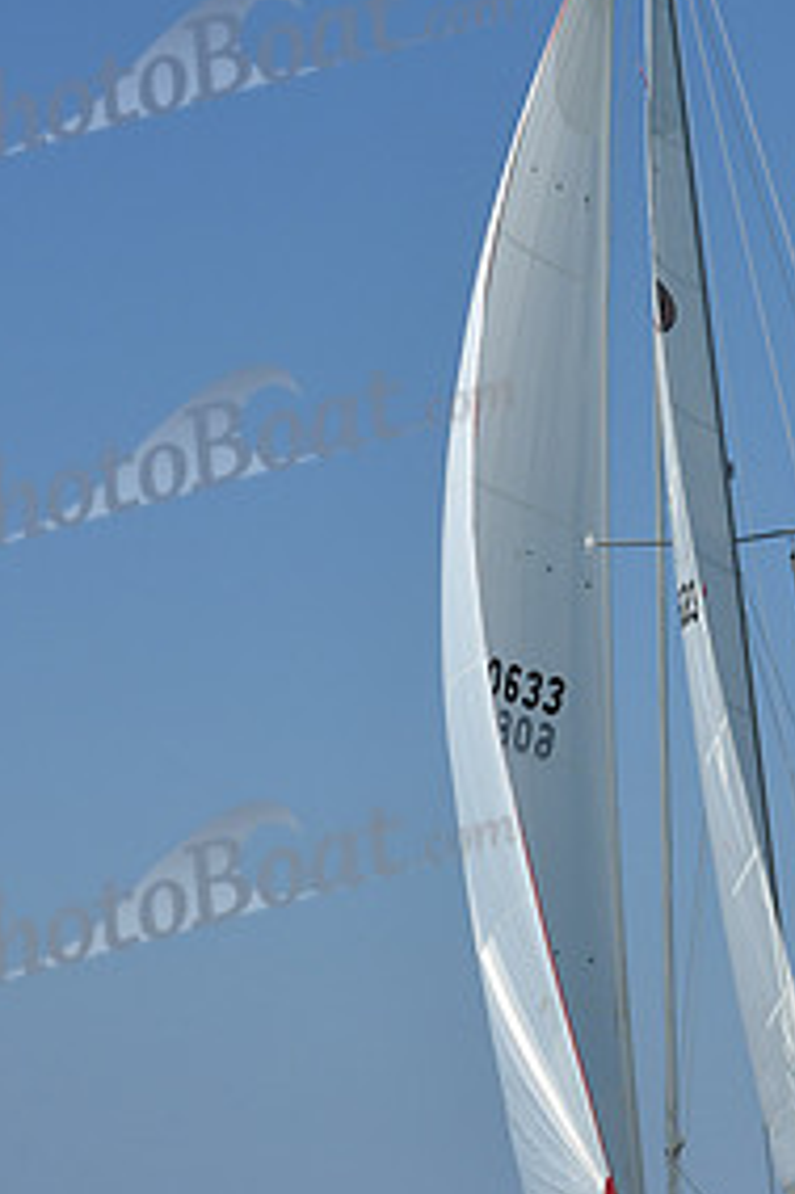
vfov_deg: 14.4
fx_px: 4742
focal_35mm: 143
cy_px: 614
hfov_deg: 9.5
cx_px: 734
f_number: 8
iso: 250
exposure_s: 1/1600
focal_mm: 70
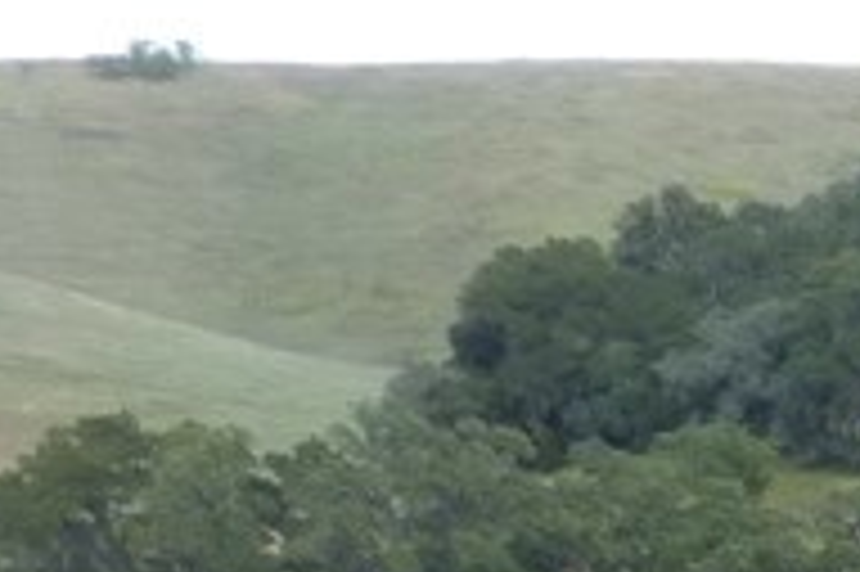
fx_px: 3198
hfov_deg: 12.0
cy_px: 1135
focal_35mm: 134
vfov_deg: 9.6
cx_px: 2148
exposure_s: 1/250
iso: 100
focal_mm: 4.3
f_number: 4
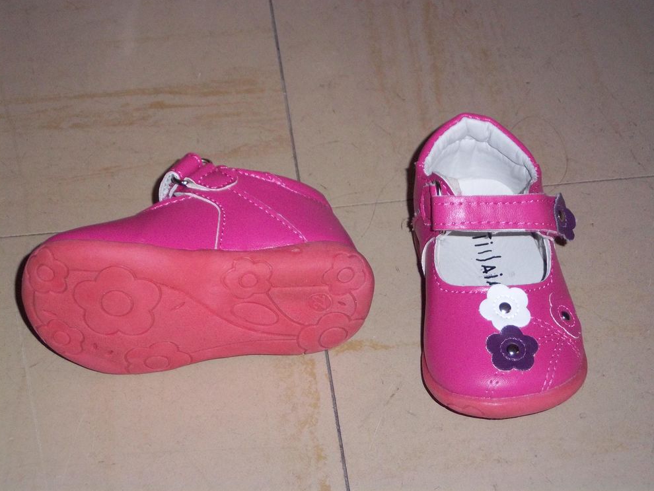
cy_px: 246
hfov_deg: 19.1
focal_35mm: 103
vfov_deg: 14.4
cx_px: 325
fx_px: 1946
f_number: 4.8
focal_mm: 18.3
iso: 160
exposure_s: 1/102
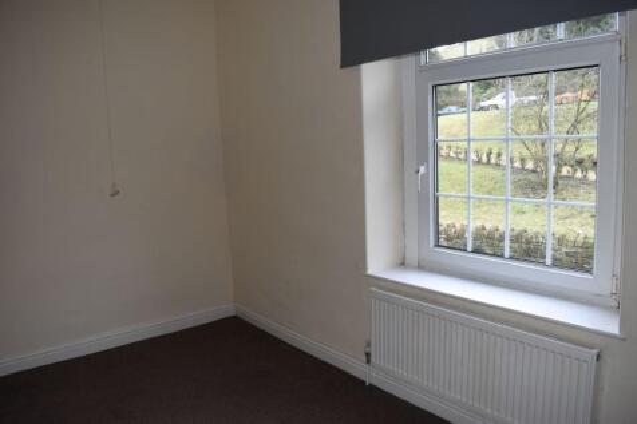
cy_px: 212
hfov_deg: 67.4
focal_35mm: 27
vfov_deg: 47.9
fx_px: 478
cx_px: 318
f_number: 5
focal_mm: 18
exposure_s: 1/80
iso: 800
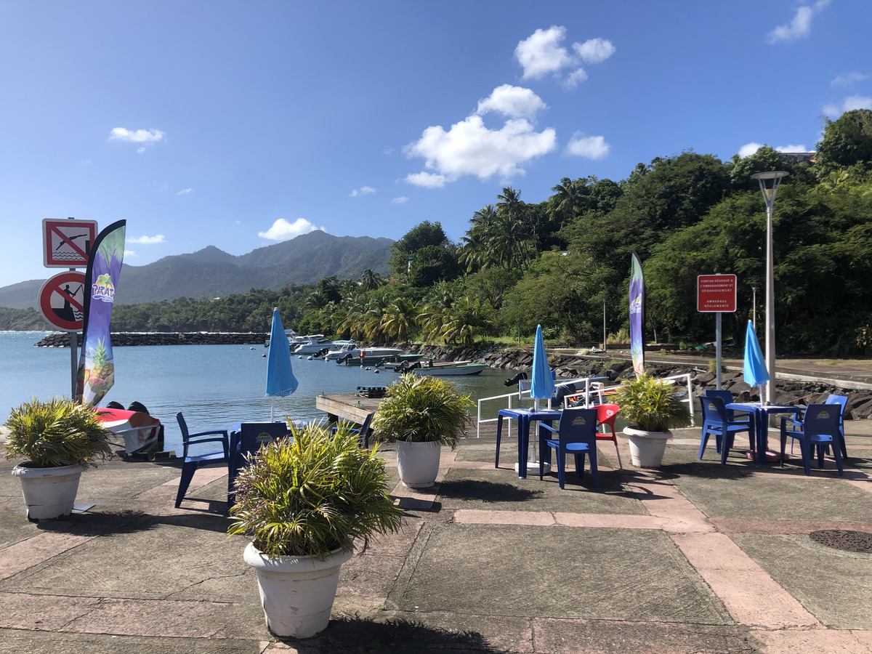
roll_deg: +0.2
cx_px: 436
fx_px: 705
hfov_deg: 63.4
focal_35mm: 28
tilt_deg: +0.2
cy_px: 327
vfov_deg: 49.7
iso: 20
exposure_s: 1/2183
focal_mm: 4
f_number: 1.8
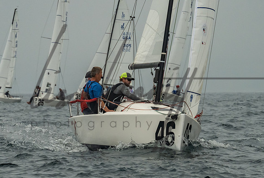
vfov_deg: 3.9
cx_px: 98
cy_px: 88
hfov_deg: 5.7
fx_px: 2636
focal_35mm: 359
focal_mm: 175
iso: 800
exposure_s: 1/3200
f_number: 9
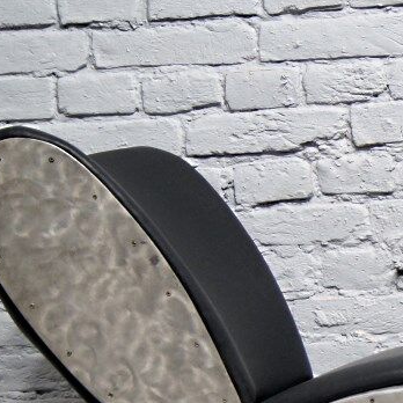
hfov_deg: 13.9
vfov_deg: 14.4
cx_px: 580
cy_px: 423
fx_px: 1567
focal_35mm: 119
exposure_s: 1/40
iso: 400
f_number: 4.5
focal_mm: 26
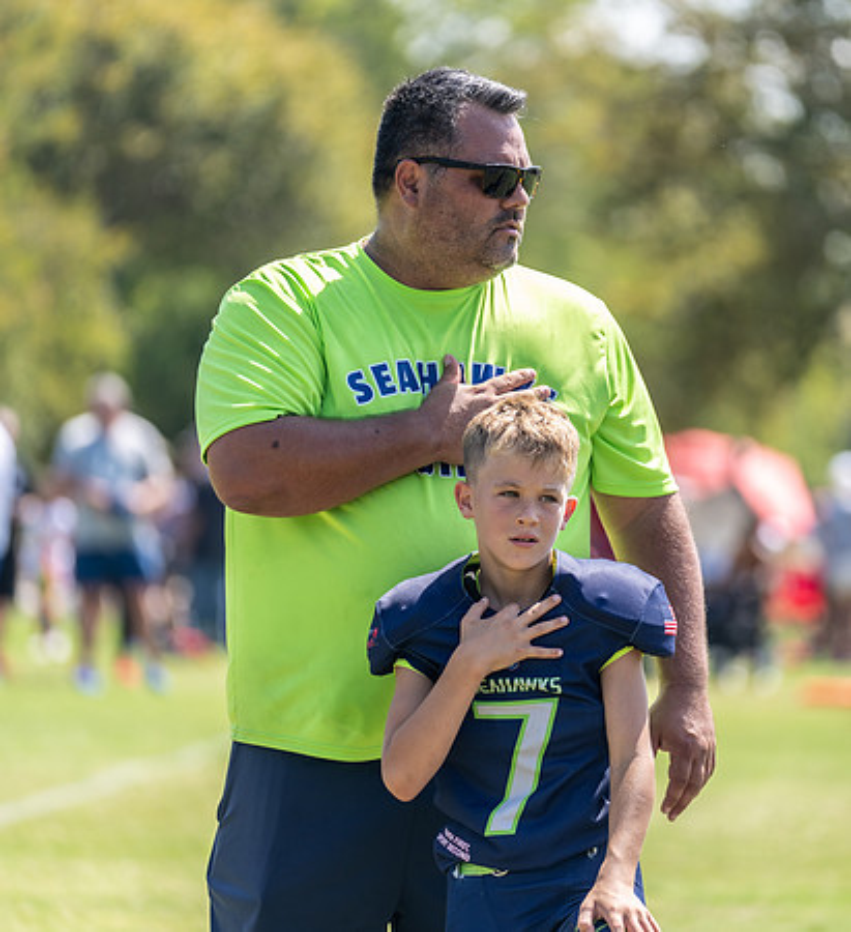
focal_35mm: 227
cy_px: 465
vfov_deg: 8.1
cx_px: 474
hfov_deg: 7.4
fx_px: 6619
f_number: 2.8
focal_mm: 170
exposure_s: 1/800
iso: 100
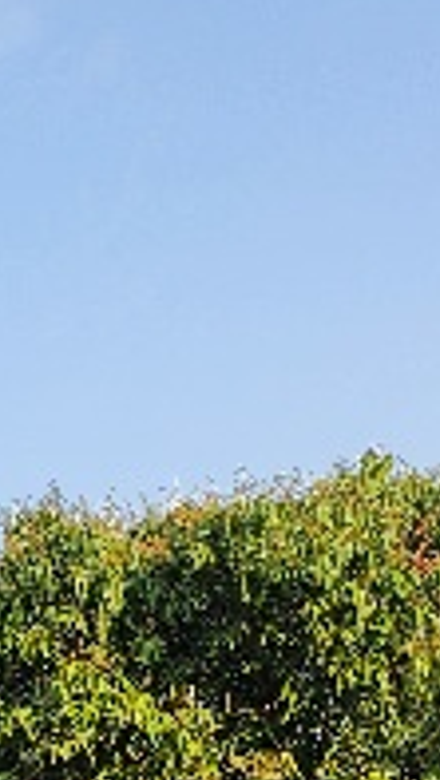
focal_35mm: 106
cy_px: 1540
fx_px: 2196
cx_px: -297
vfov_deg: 16.0
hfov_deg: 10.9
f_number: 1.8
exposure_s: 1/1429
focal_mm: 5
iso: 50
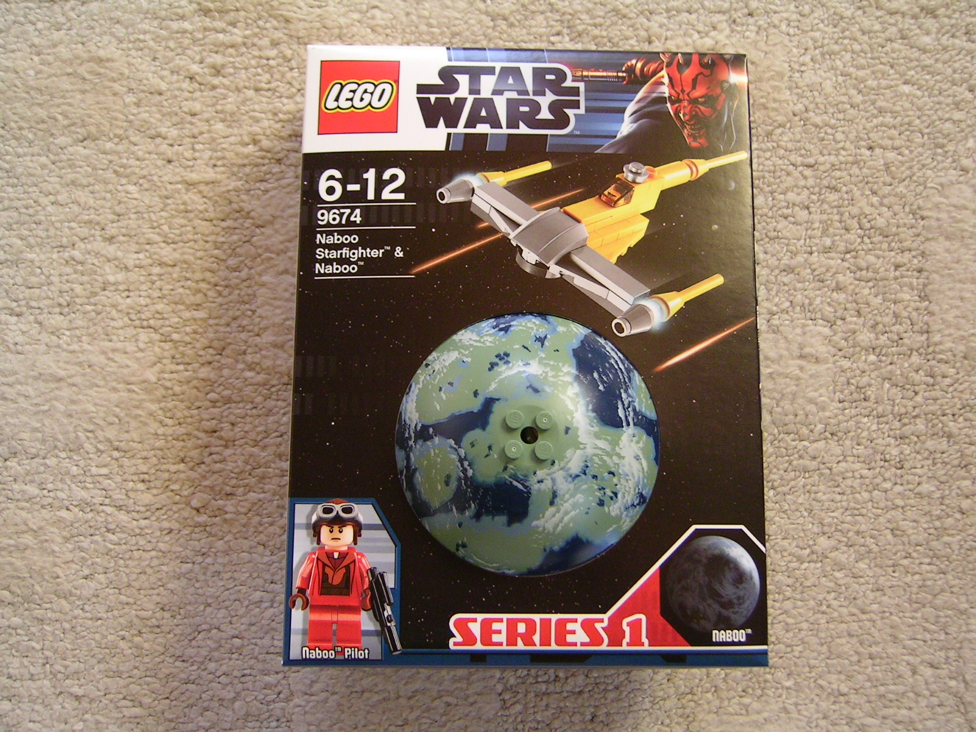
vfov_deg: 39.7
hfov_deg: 51.4
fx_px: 1015
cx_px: 488
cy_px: 366
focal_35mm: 36
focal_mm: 5.6
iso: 100
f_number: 2.8
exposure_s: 1/34.6
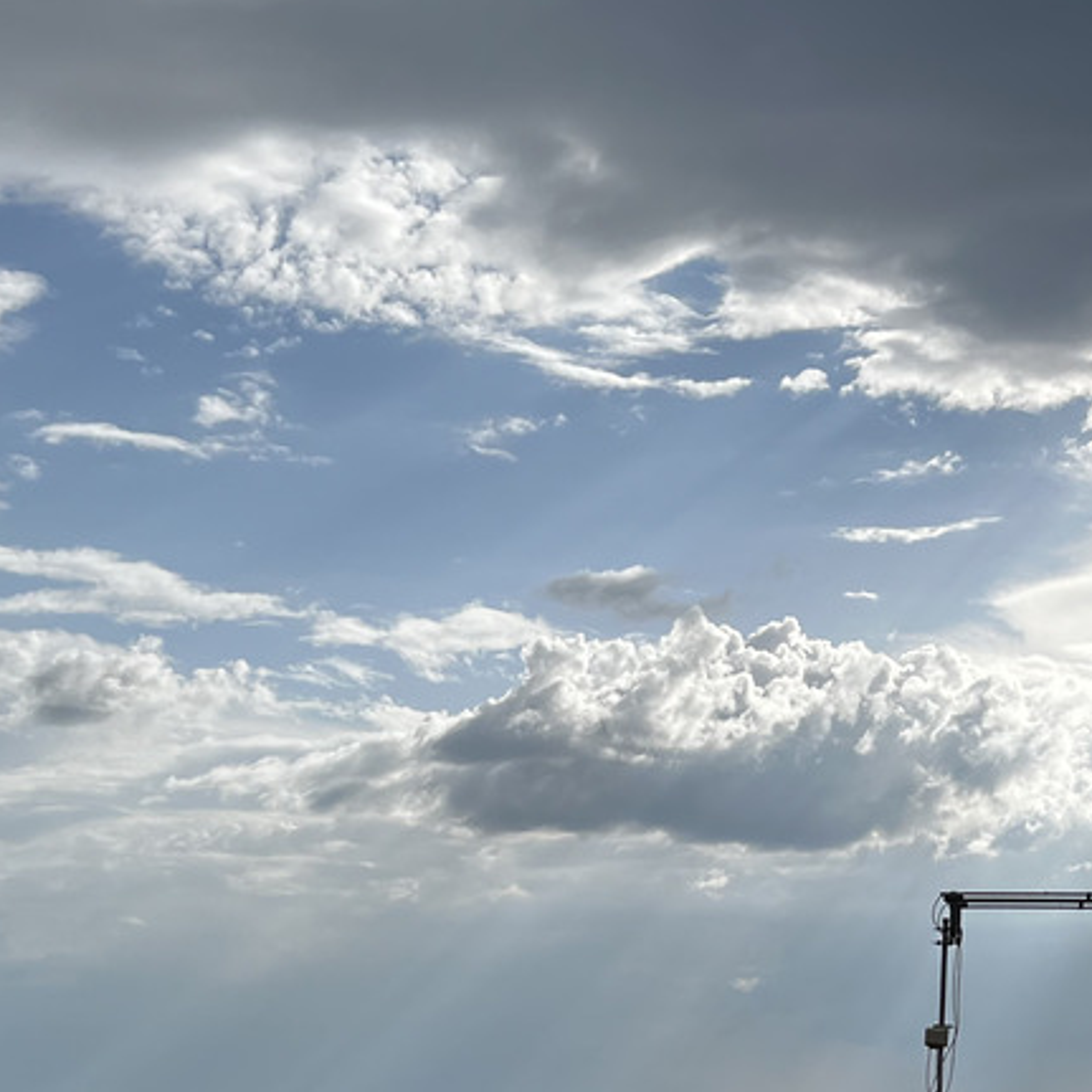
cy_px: 1105
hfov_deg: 26.9
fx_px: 2284
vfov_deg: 25.5
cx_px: 603
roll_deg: -0.9
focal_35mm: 64
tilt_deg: -0.5
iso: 50
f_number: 1.5
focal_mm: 5.7
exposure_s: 1/9434
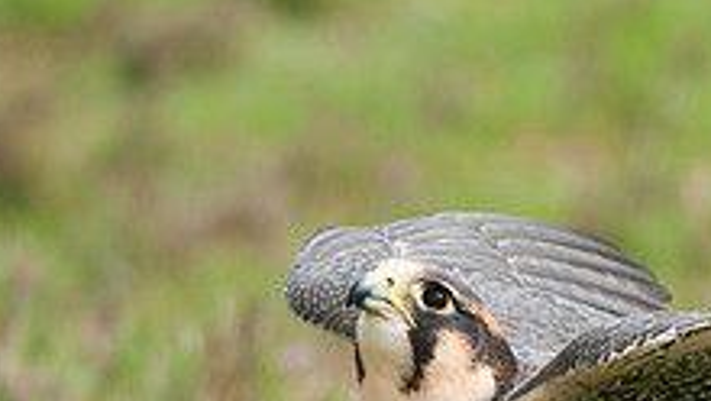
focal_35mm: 1239
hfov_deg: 1.7
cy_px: 458
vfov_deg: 1.0
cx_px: 501
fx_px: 23370
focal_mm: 300
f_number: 4.5
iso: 200
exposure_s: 1/640
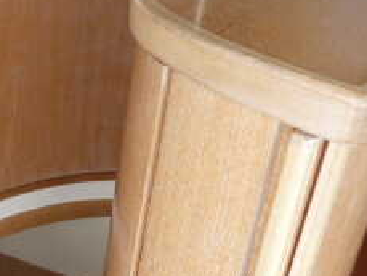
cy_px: 181
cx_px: -2
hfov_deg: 27.3
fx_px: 711
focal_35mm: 67
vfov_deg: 21.9
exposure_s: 1/60
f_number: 3.3
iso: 200
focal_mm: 4.3
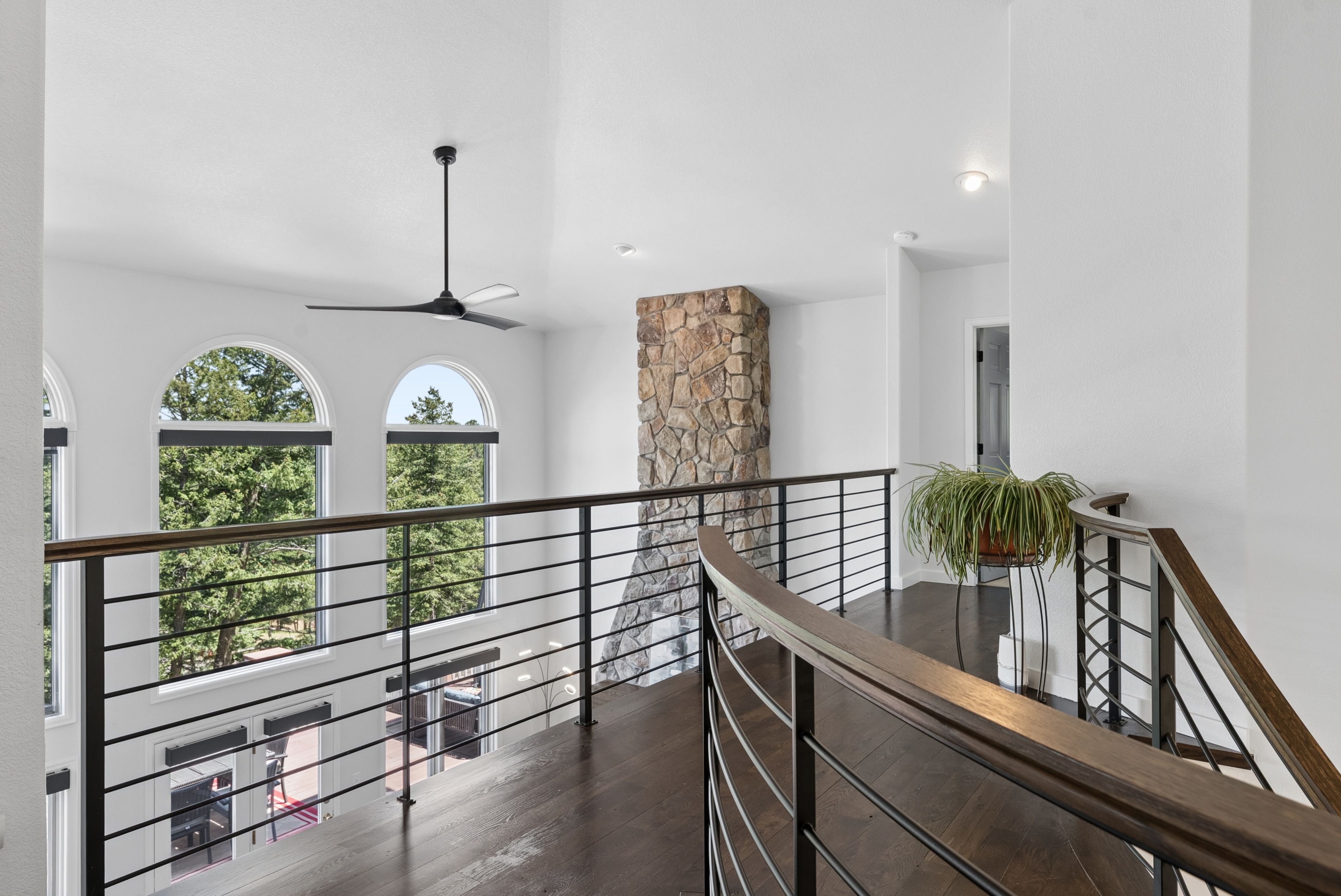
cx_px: 670
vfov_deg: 59.6
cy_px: 448
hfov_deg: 81.2
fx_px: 783
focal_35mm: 21
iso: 500
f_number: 9
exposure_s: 1/60
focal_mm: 21
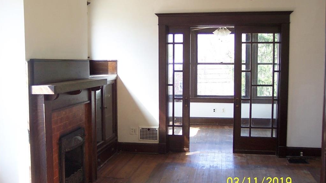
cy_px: 91
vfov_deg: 29.7
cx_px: 163
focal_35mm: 40
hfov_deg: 50.5
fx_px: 346
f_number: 2.8
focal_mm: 8
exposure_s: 1/60
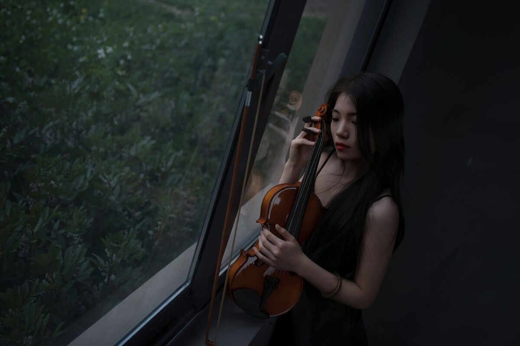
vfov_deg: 33.4
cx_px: 260
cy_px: 173
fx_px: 578
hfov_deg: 48.5
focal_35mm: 40
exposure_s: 1/100
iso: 125
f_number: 2.5
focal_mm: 40
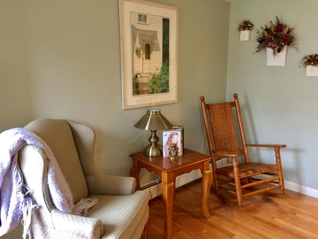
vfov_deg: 48.2
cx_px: 159
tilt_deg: -10.1
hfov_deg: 61.7
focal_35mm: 29
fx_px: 266
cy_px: 120
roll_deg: +0.5
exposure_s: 1/8
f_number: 2.2
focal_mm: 4.15
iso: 125
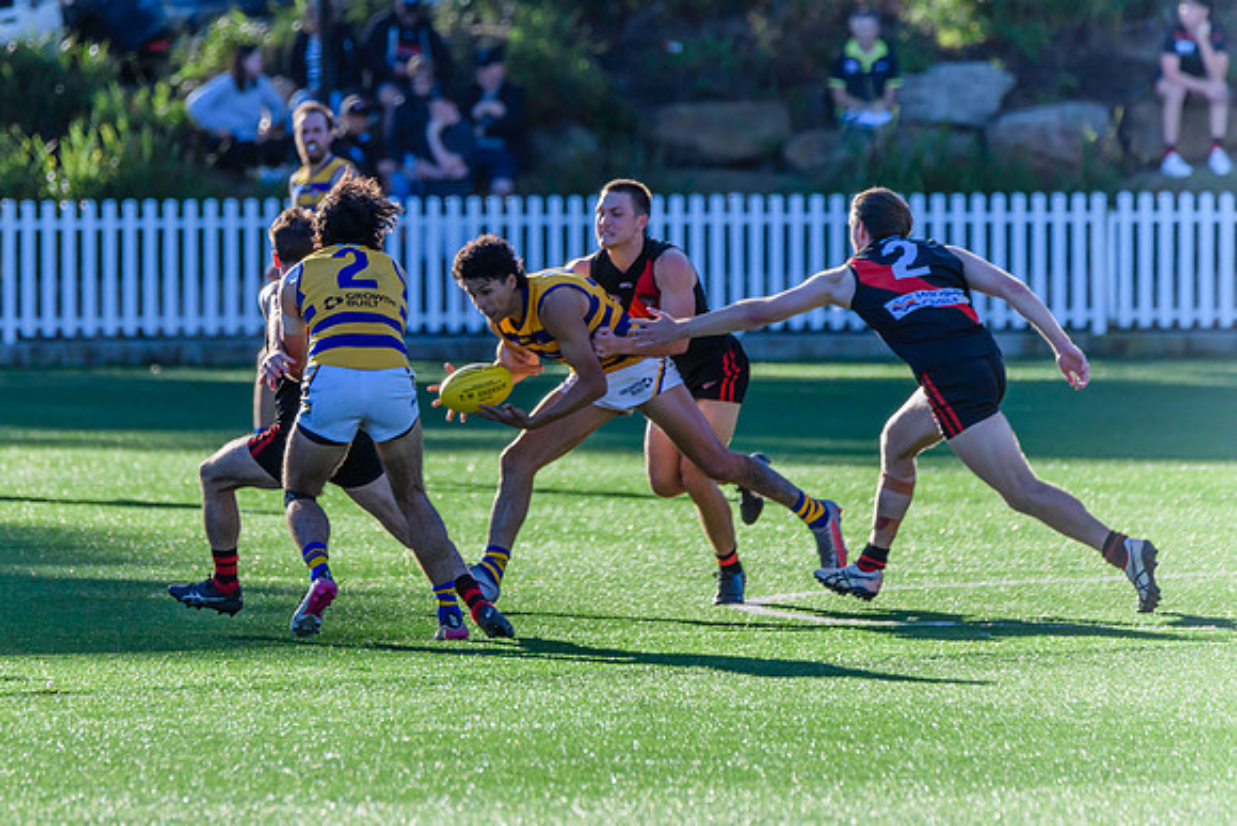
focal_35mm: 562
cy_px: 498
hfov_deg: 3.7
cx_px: 468
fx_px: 19305
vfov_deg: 2.4
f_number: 6
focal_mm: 450
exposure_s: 1/2000
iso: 800
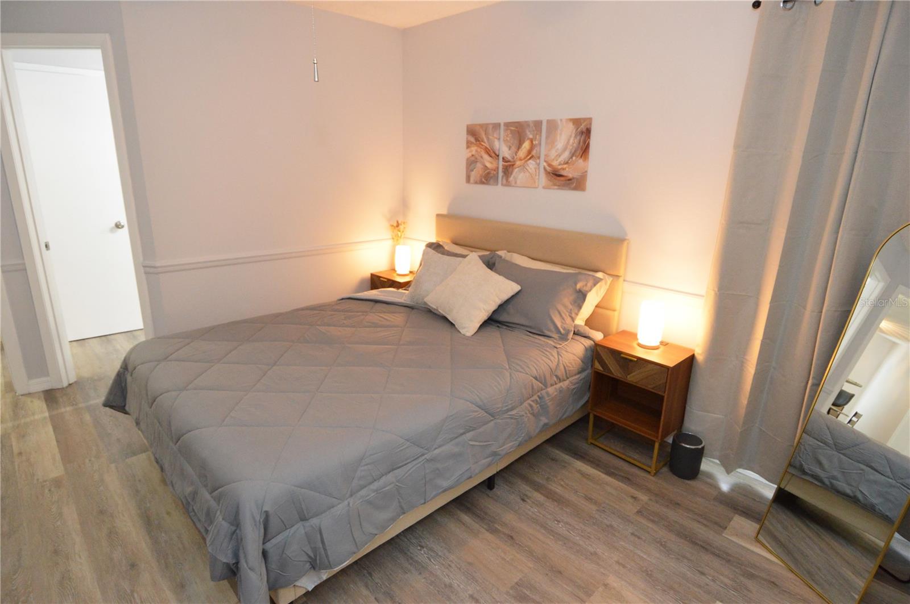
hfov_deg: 90.1
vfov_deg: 67.3
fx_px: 454
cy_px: 302
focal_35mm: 18
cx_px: 455
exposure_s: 1/60
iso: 1800
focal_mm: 12
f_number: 4
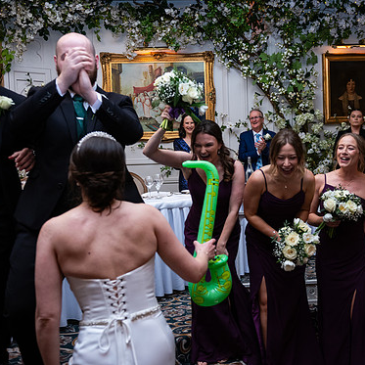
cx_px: 247
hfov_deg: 40.4
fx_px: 489
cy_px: 188
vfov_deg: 40.9
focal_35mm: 41
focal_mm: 31
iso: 800
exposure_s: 1/160
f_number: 3.5
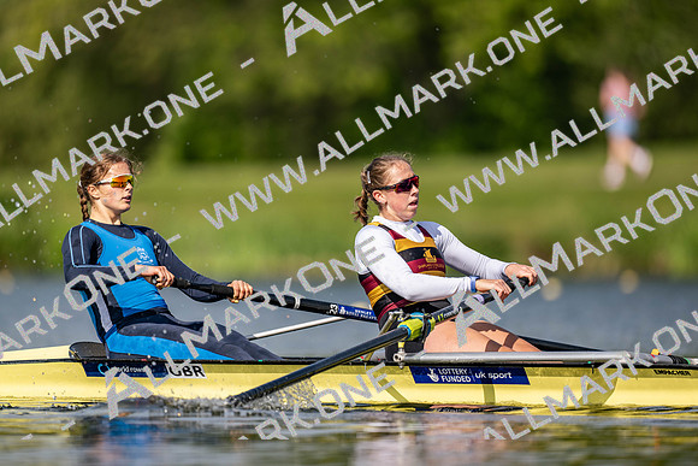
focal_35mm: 600
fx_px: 11636
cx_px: 349
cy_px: 233
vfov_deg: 2.3
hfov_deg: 3.4
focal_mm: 600
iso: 220
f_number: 4
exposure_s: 1/2500
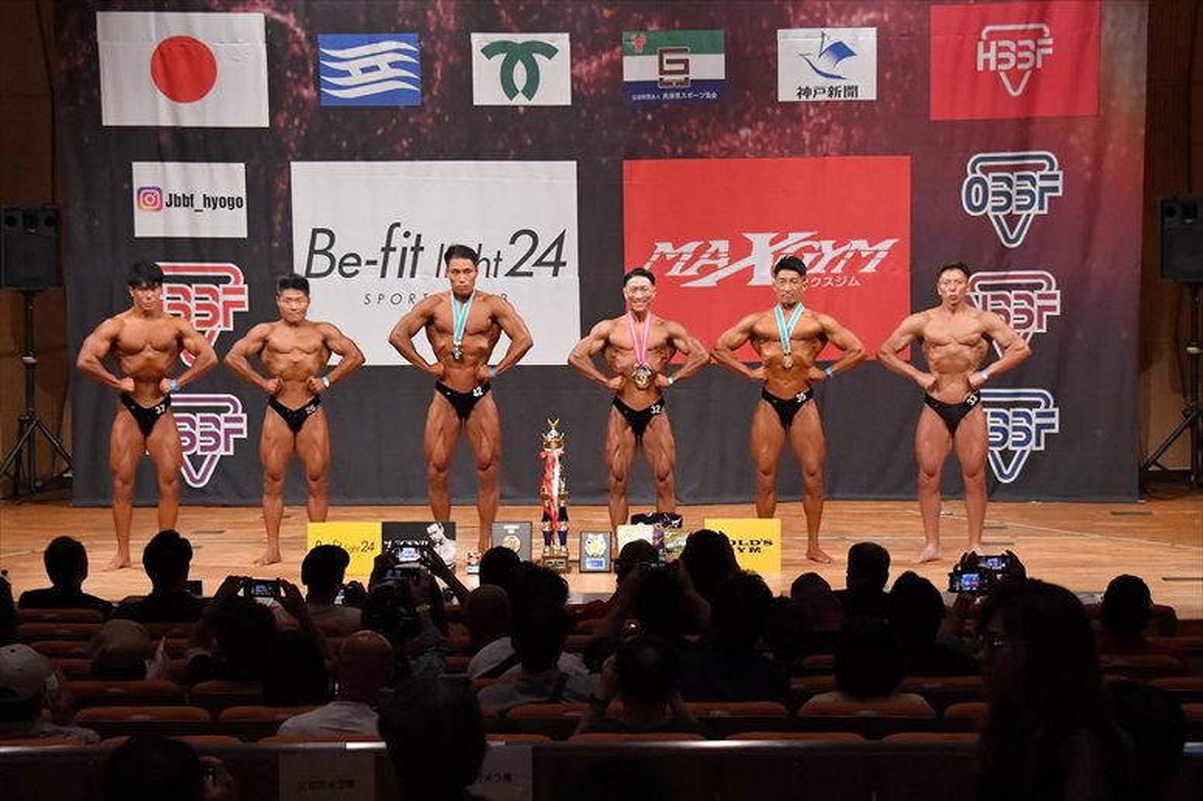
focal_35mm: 108
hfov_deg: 18.9
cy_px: 400
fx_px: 3607
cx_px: 602
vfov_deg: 12.7
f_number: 5.6
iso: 8000
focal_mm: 72
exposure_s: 1/400
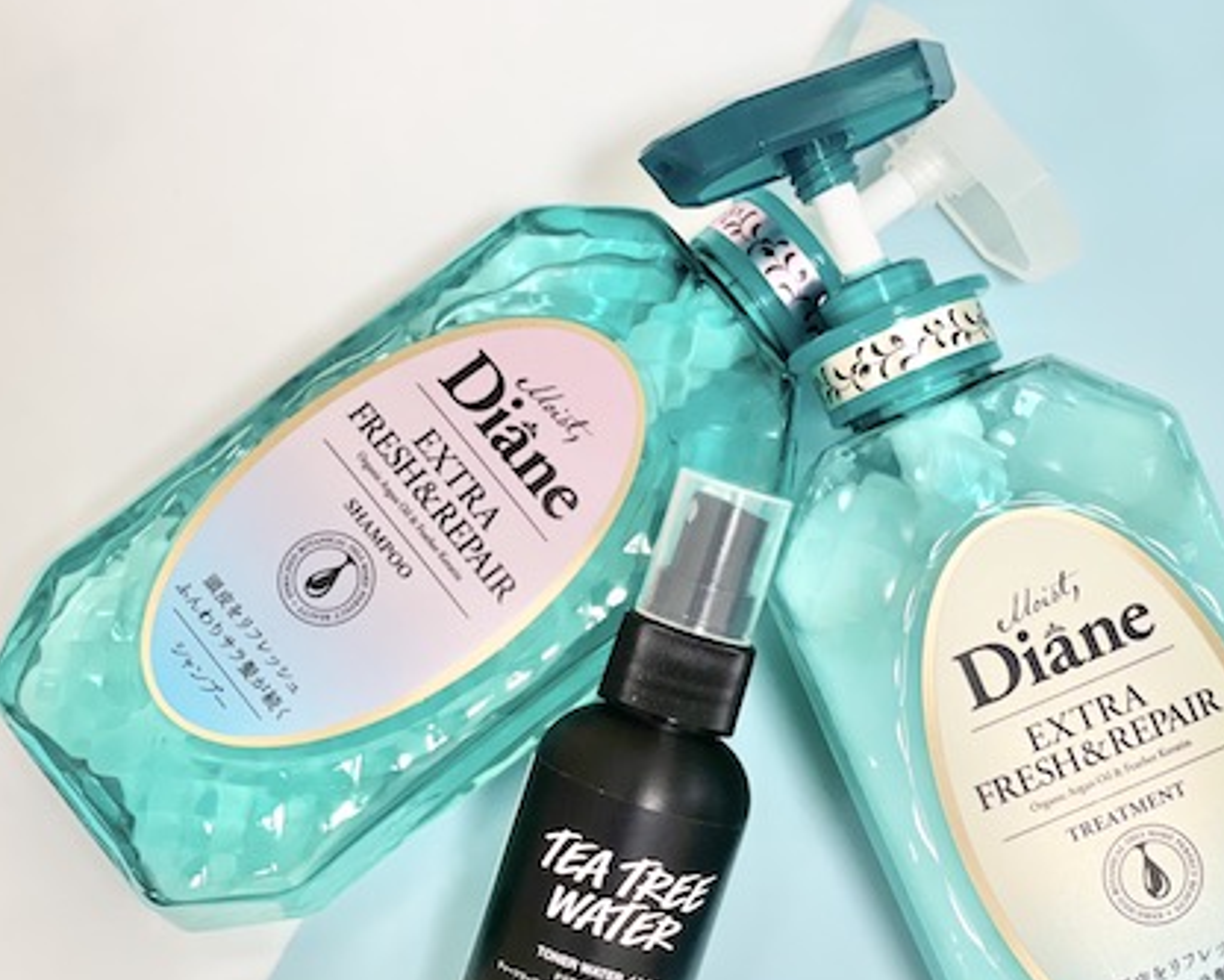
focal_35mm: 78
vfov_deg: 19.6
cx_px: 703
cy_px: 636
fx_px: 2826
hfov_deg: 24.4
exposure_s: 1/60
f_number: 2
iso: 160
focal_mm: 6
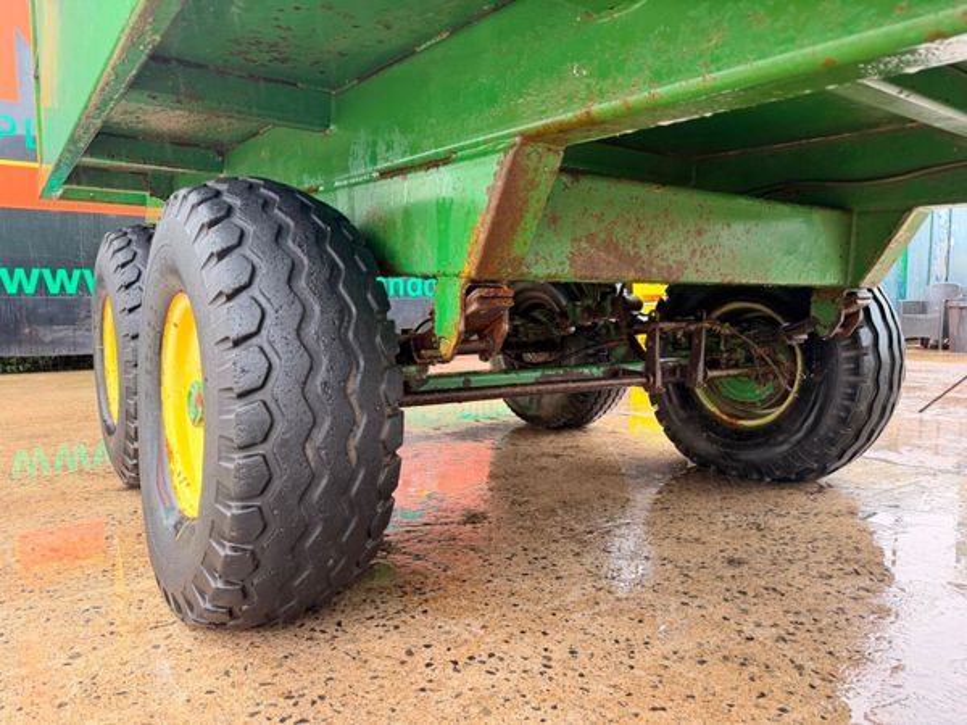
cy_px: 362
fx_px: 670
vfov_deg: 56.8
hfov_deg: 71.6
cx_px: 484
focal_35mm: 24
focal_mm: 6.76
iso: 200
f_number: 1.78
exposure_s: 1/129
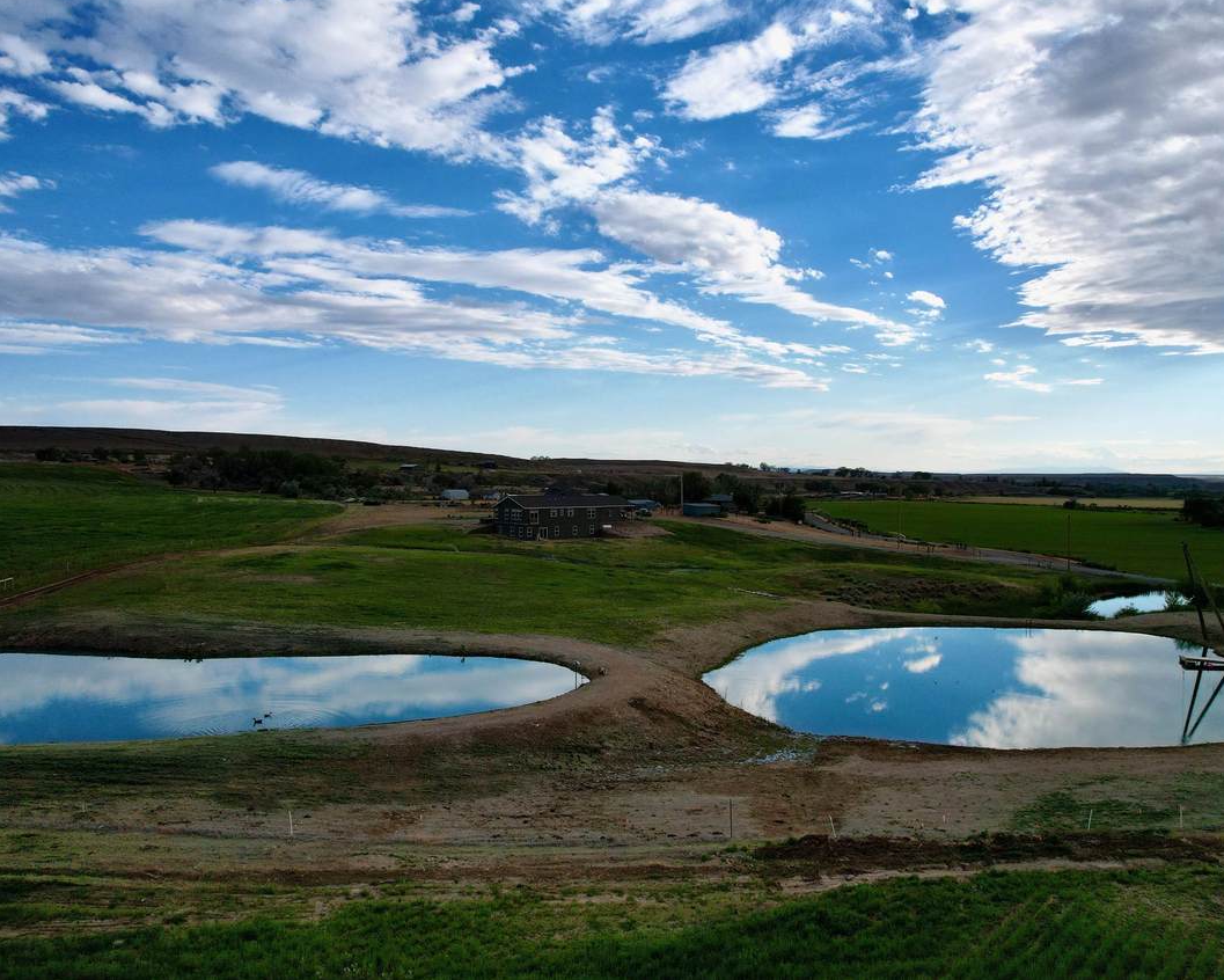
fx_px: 906
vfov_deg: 56.8
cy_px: 488
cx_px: 591
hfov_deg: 68.1
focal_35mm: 25
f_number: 2.8
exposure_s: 1/3200
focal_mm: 8.38
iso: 110
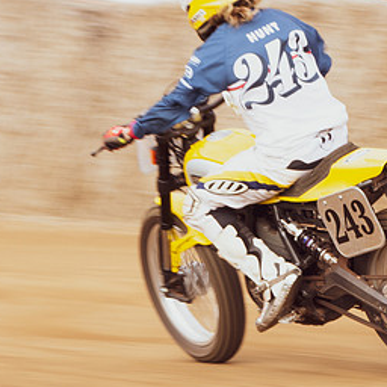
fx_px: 5945
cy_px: 202
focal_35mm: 470
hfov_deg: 3.7
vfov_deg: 3.7
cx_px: 291
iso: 320
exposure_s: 1/100
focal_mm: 130
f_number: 14
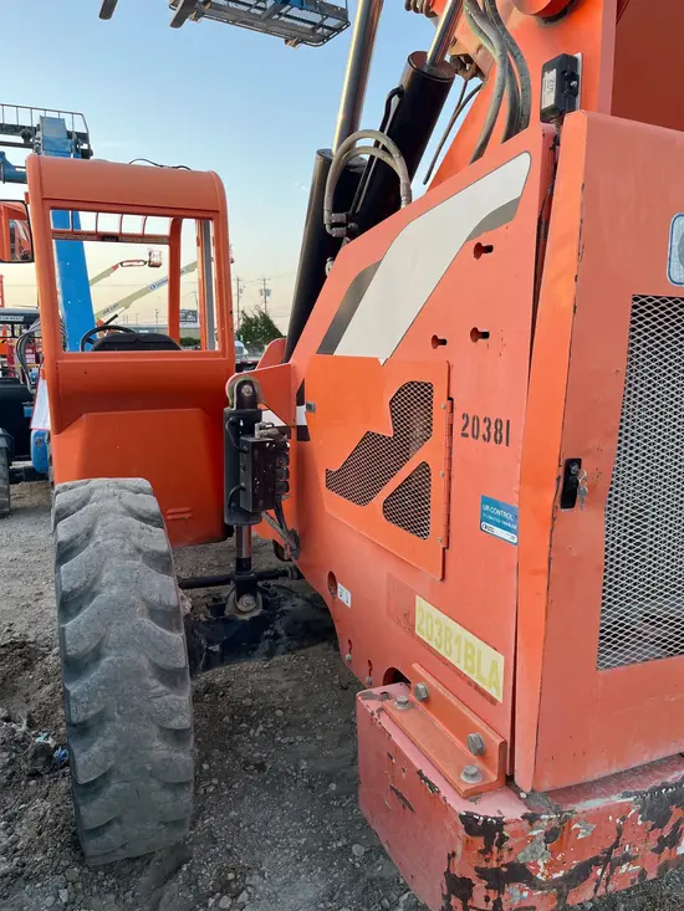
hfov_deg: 53.1
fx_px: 685
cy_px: 456
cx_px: 342
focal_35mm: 26
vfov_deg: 67.3
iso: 32
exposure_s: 1/139
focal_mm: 5.1
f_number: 1.6
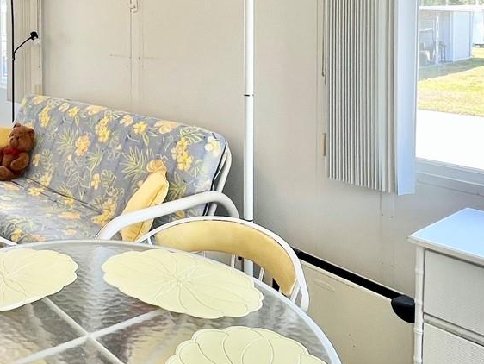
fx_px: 518
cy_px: 36
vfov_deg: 36.3
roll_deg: +0.2
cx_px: 66
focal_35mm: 37
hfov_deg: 46.2
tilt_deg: -0.6
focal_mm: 1.57
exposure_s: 1/120
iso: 64
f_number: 1.8
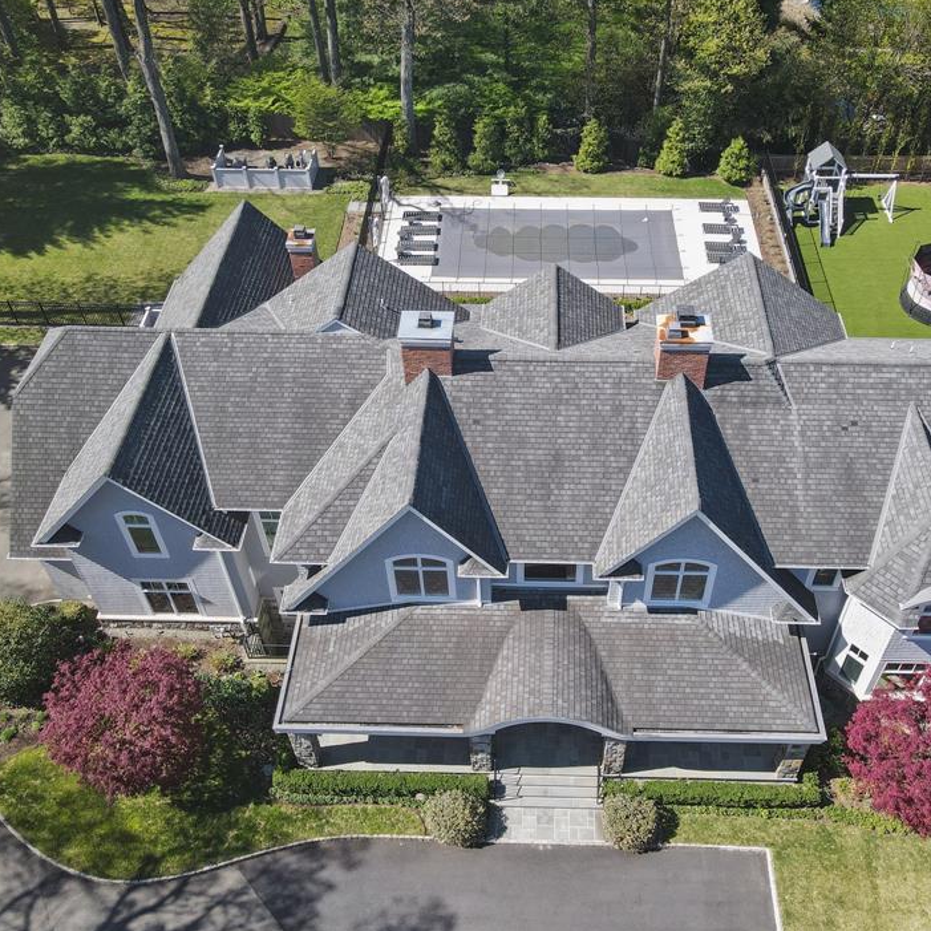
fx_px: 943
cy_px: 467
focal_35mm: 31
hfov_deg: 52.4
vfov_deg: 52.5
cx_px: 527
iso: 100
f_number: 2.8
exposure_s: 1/320
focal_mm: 4.5
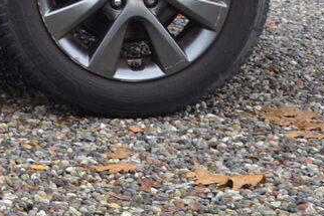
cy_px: -210
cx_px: -444
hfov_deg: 10.1
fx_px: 1612
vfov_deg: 7.4
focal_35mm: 179
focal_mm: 20
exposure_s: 1/125
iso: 140
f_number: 5.6
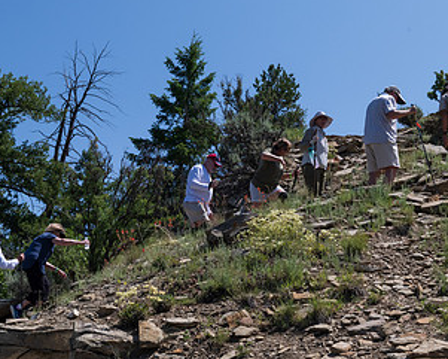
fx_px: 836
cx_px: 259
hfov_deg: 30.0
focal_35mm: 63
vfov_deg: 24.2
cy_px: 153
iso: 640
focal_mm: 34
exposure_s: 1/500
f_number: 14
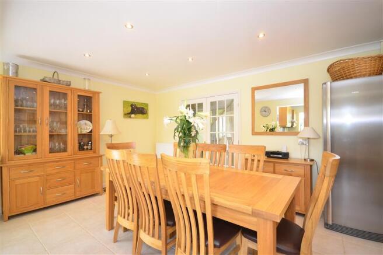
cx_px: 192
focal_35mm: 16
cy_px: 128
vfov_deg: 72.0
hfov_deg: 95.0
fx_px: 175
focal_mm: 11
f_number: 5
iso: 200
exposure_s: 1/13
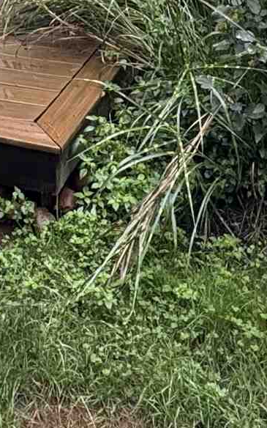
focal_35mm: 78
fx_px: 908
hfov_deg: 16.2
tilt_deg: +5.8
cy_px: -354
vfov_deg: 19.4
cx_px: -33
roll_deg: +0.0
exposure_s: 1/223
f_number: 2.2
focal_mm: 2.22
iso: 40
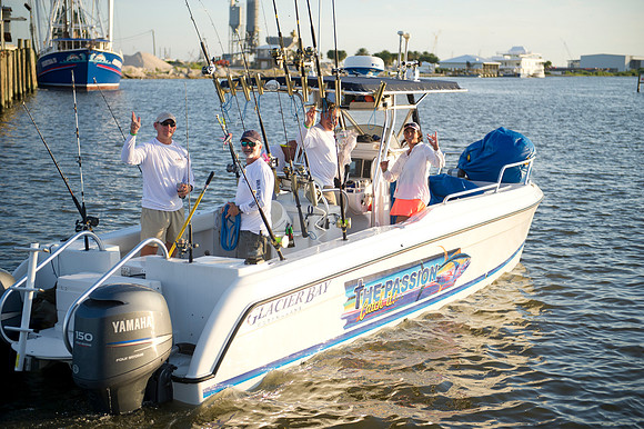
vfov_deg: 21.9
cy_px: 214
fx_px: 1108
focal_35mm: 62
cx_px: 322
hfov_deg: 32.4
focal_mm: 62
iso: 125
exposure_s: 1/1000
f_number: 2.8
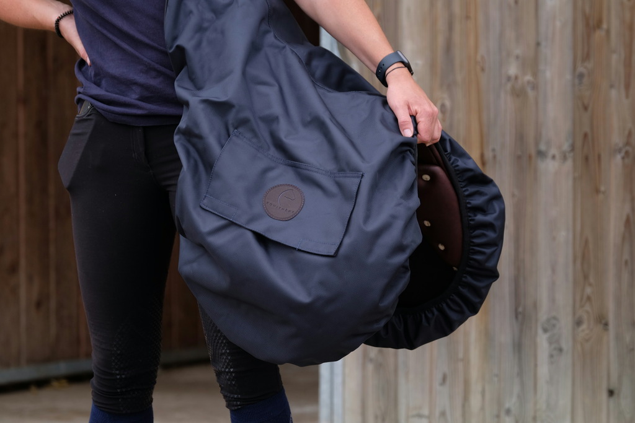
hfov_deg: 11.2
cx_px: 318
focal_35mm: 183
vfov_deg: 7.5
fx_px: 3228
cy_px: 212
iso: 320
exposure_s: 1/250
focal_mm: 121.9
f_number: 4
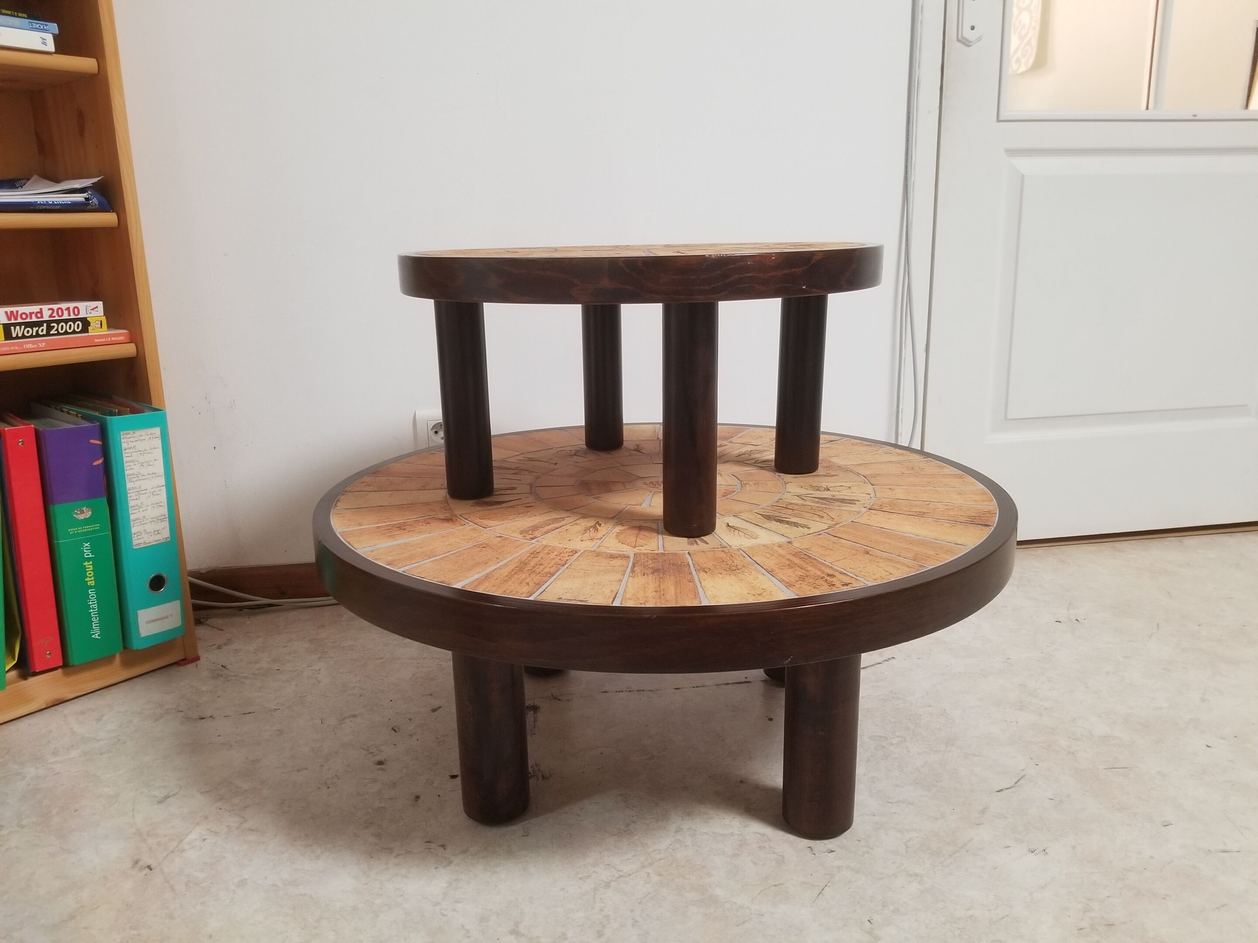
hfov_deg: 67.3
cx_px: 629
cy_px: 472
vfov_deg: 53.1
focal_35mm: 26
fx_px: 945
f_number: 1.7
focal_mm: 4.25
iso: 250
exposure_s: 1/33
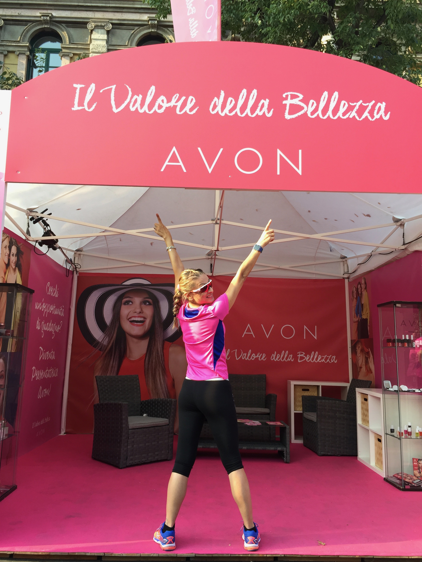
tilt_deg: +7.8
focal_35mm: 29
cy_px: 281
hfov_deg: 48.2
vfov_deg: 61.7
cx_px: 211
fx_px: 471
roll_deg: -2.3
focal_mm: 4.15
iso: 32
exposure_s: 1/184
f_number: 2.2
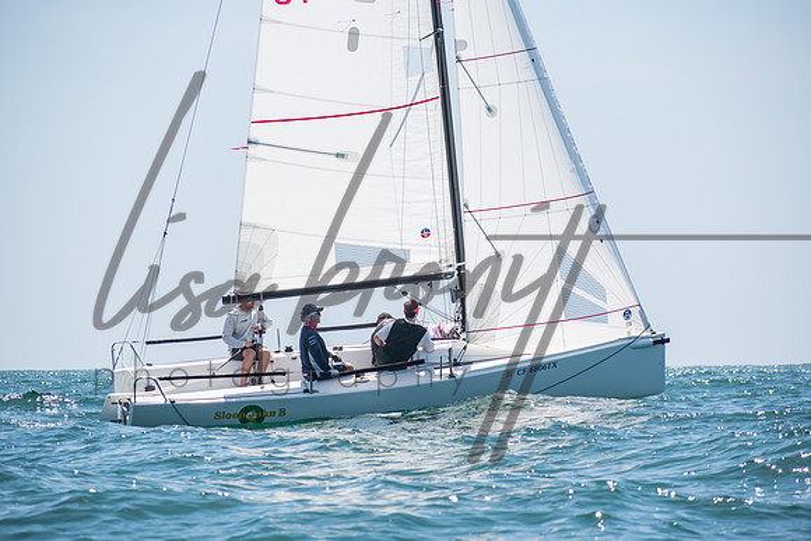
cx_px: 406
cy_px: 270
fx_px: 5032
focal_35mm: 223
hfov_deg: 9.2
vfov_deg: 6.2
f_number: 6.3
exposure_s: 1/1000
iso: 200
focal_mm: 140
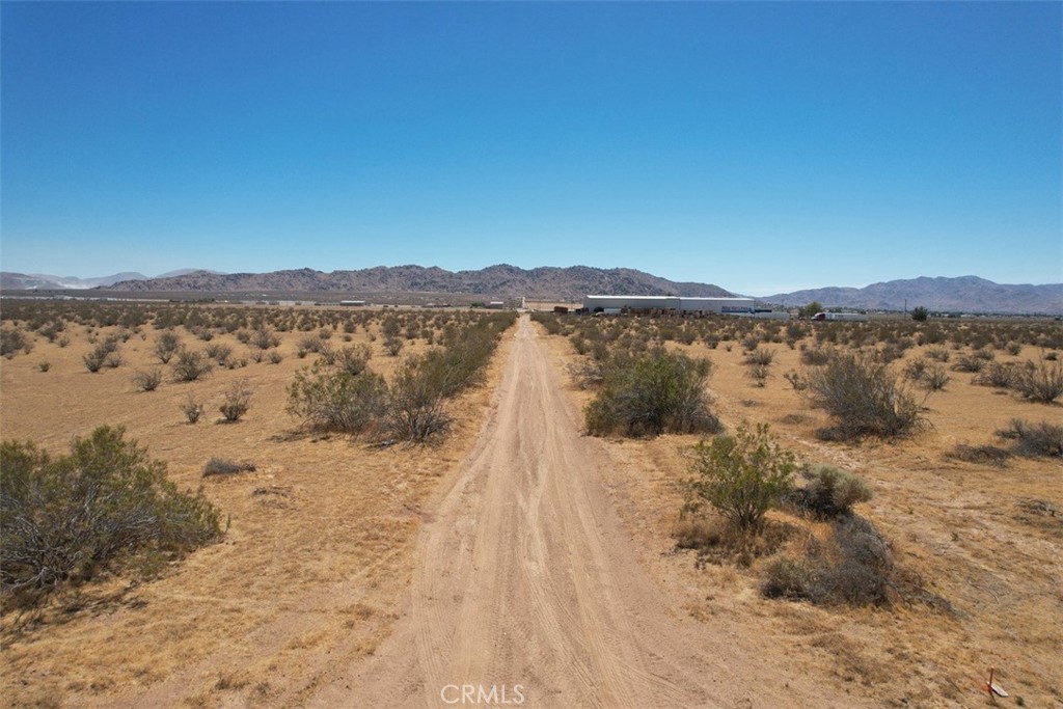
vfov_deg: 57.2
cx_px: 532
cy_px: 354
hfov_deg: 78.6
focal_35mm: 22
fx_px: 650
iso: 100
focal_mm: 8.38
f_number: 2.8
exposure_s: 1/640
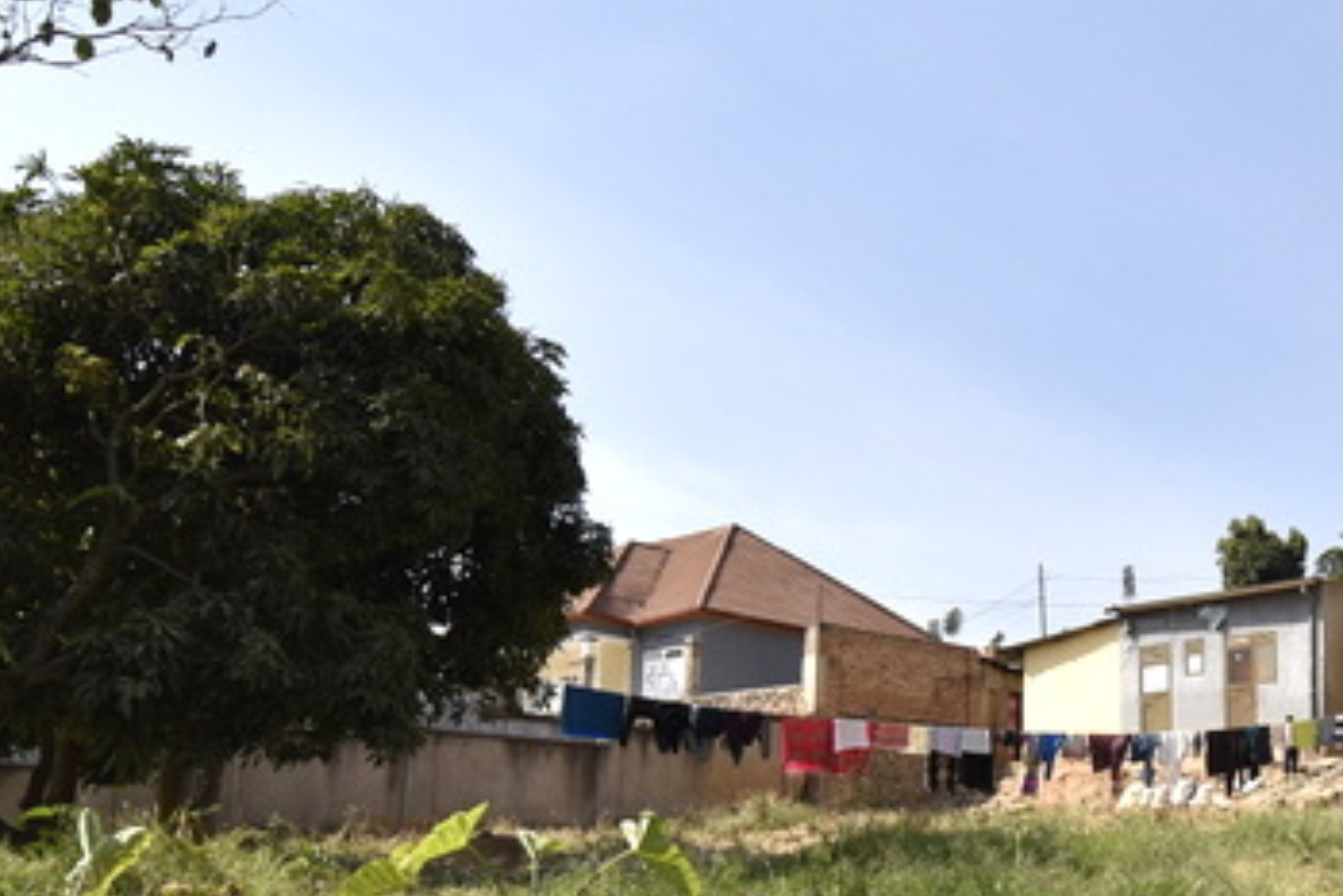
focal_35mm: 37
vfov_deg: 35.1
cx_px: 1051
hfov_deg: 49.2
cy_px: 690
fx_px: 1381
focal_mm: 10
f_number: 8
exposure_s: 1/200
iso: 100
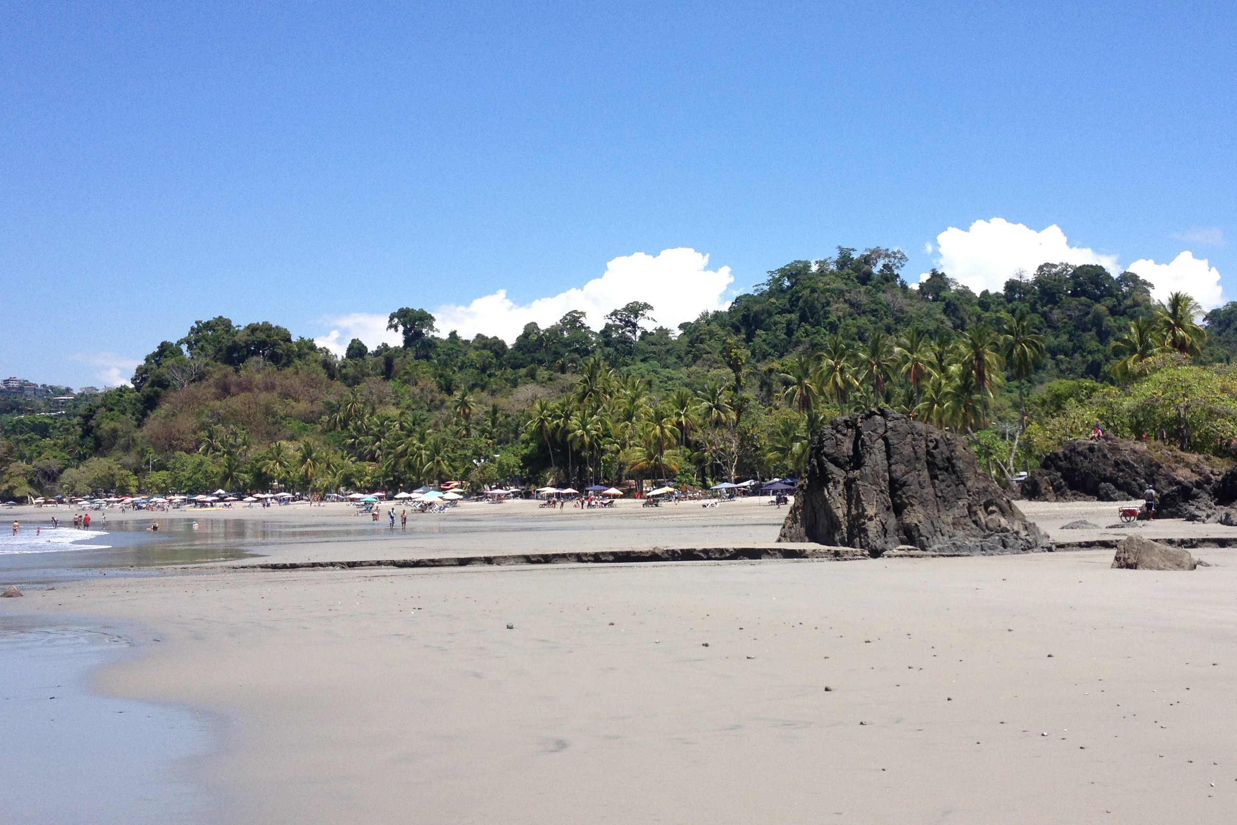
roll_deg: +0.7
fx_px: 1580
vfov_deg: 29.2
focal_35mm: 46
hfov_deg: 42.5
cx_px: 743
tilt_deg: +1.4
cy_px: 413
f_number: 2.4
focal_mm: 4.28
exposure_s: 1/1972
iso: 50
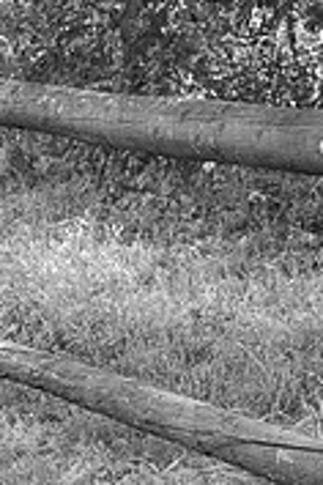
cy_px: 73
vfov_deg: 8.9
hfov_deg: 5.9
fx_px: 3095
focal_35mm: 230
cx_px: -93
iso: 500
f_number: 6.3
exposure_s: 1/200
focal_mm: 70
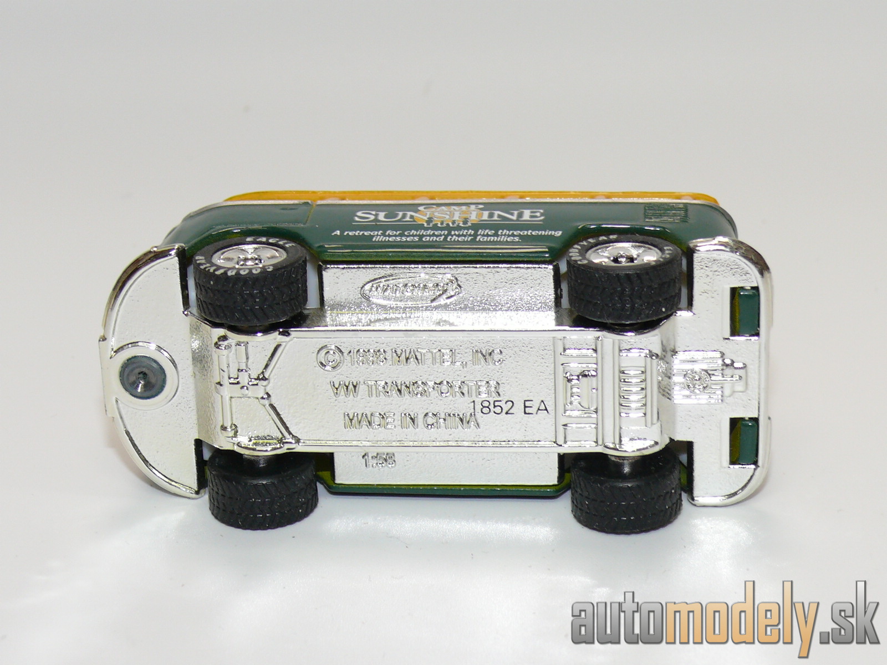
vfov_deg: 14.1
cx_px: 444
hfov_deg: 18.7
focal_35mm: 105
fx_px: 2691
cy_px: 332
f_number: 4
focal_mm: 13.7
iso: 100
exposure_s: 1/30
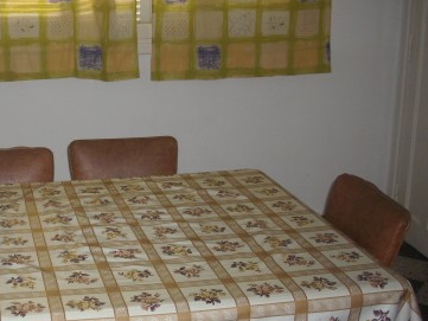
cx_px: 106
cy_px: 165
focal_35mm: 55
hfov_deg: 34.2
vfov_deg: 26.6
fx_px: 680
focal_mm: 6.2
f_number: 2.8
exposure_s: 1/30
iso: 50
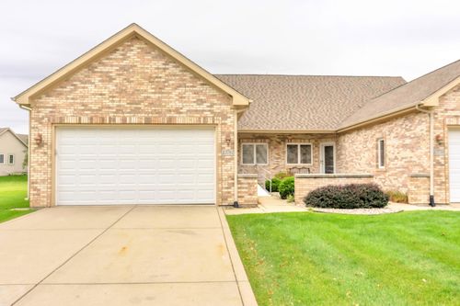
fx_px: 383
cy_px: 153
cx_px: 230
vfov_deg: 43.6
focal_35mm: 30
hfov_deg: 61.9
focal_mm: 30
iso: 640
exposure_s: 1/2000
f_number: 5.6
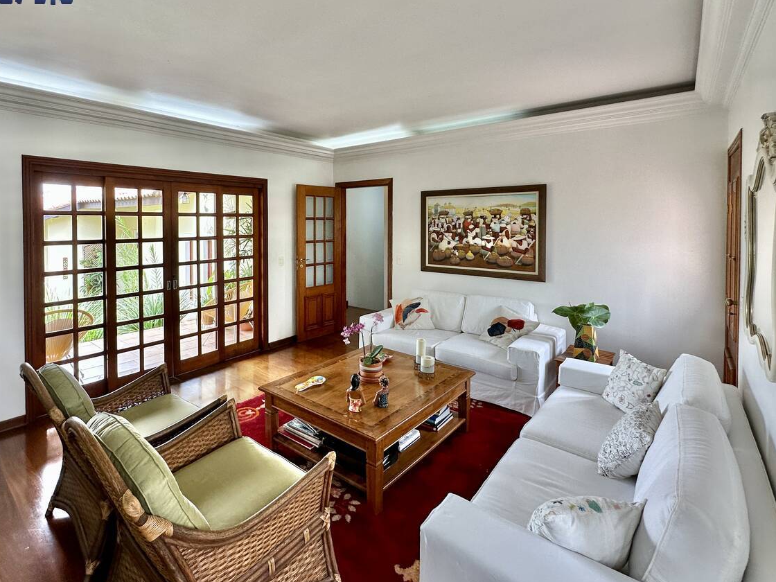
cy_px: 228
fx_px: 404
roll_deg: +0.0
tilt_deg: -0.9
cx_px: 323
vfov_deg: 70.7
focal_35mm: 18
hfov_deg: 87.0
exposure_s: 1/120
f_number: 2.2
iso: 100
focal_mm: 2.22
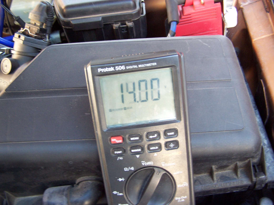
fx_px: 301
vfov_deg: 37.7
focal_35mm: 38
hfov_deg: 49.0
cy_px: 102
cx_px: 137
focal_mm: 6.3
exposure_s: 1/20
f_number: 2.8
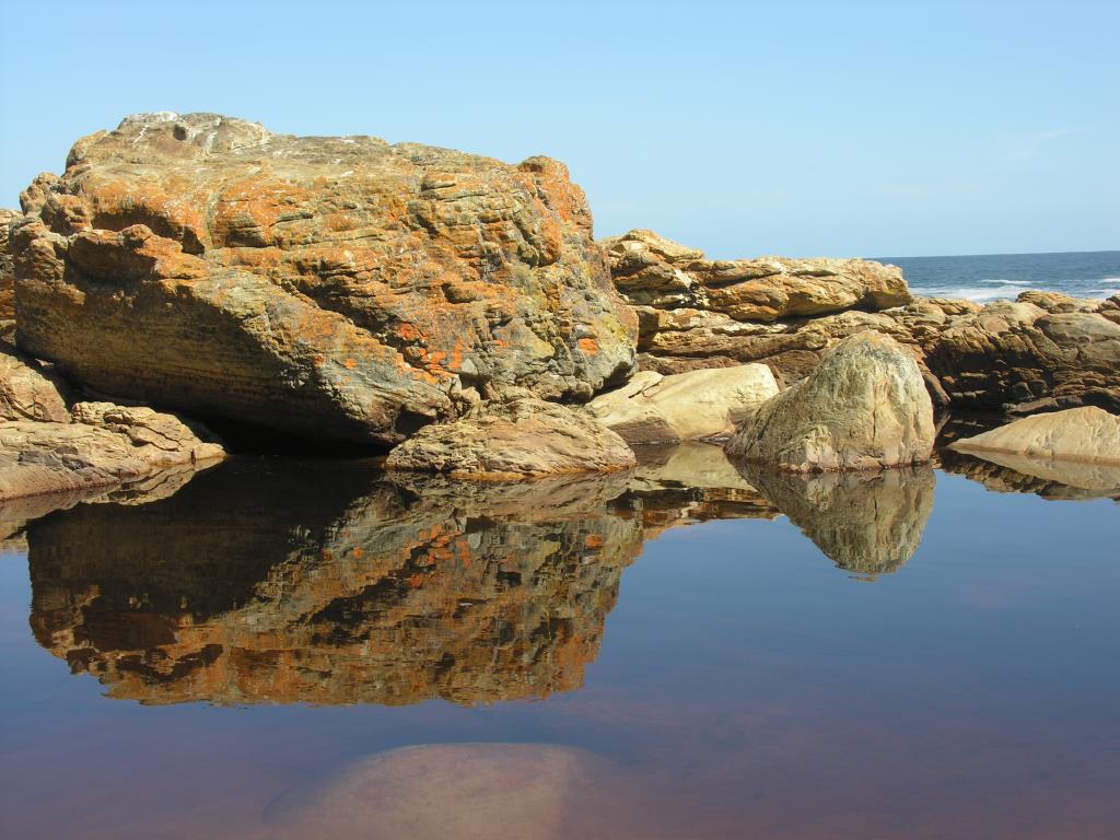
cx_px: 560
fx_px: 1747
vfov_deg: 27.0
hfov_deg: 35.5
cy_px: 420
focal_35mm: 54
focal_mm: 13.8
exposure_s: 1/152
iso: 50
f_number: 6.2
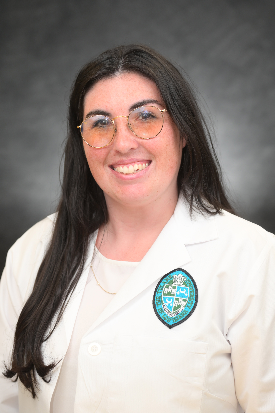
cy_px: 206
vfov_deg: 23.9
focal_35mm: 85
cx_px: 138
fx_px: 975
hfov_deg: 16.1
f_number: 4
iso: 320
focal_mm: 85
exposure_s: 1/160
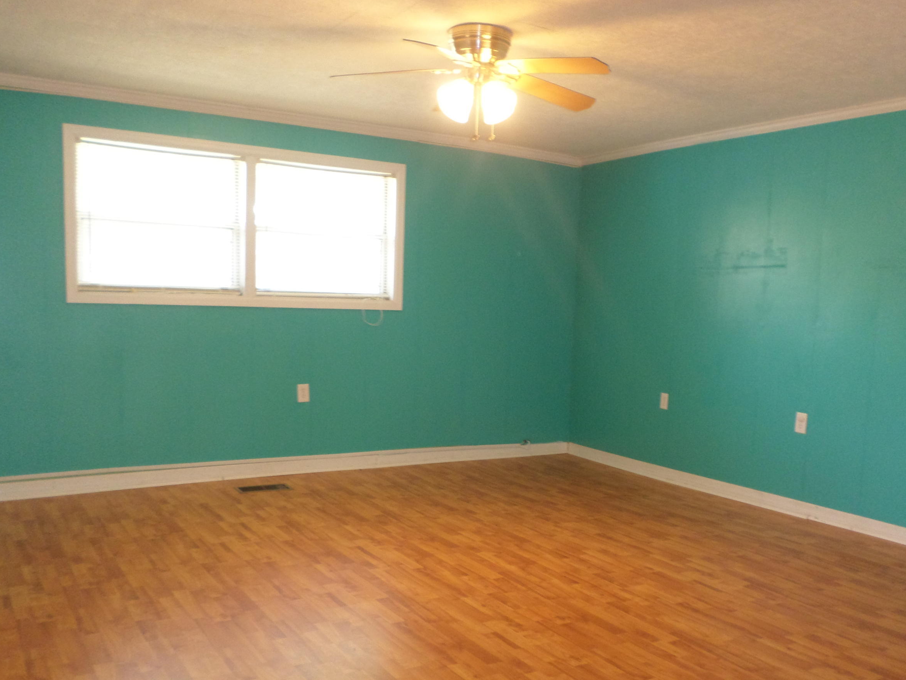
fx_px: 838
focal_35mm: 32
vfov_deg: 43.9
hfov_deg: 56.7
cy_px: 411
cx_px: 508
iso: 160
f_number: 2.5
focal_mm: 4.5
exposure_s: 1/30
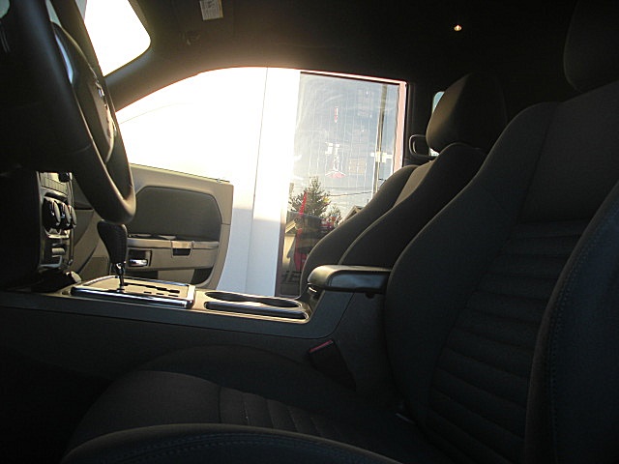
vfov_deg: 39.7
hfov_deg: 51.4
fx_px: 644
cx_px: 310
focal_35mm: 36
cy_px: 232
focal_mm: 6.3
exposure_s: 1/160
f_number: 2.8
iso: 50
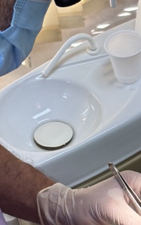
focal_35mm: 140
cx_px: 141
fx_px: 860
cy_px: 203
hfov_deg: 9.3
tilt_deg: -49.6
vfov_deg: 14.8
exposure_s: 1/100
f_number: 1.6
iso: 40
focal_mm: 5.96
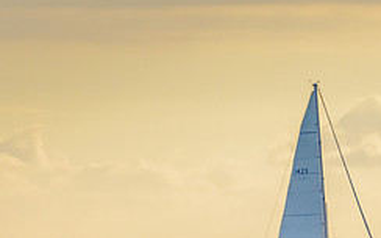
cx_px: 312
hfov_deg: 1.4
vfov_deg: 0.9
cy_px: 218
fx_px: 15426
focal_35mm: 1487
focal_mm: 500
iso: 900
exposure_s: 1/2000
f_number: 5.6
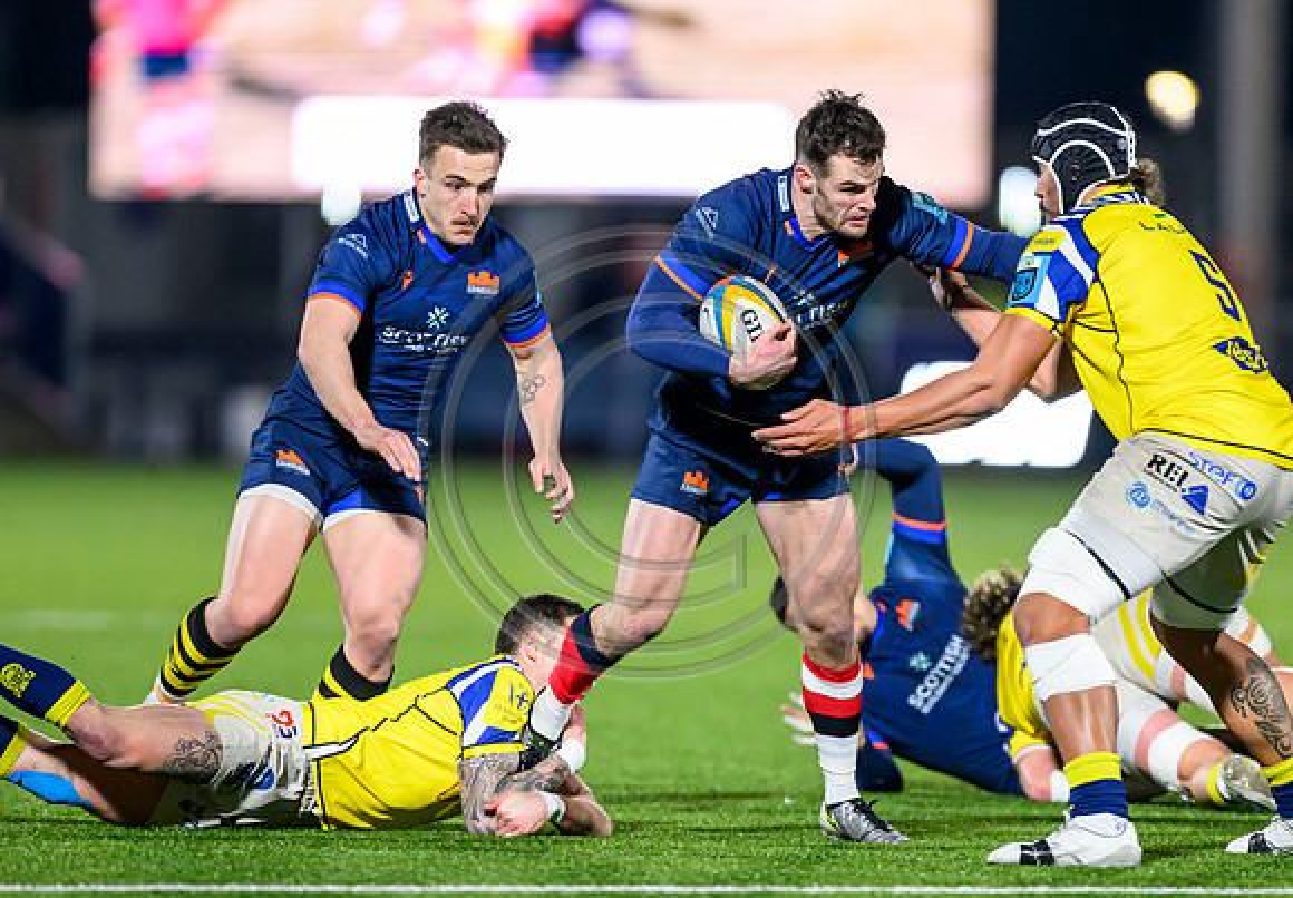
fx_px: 19789
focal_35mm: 544
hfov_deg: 3.7
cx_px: 668
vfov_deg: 2.6
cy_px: 594
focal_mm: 400
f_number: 3.2
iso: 6400
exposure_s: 1/1250
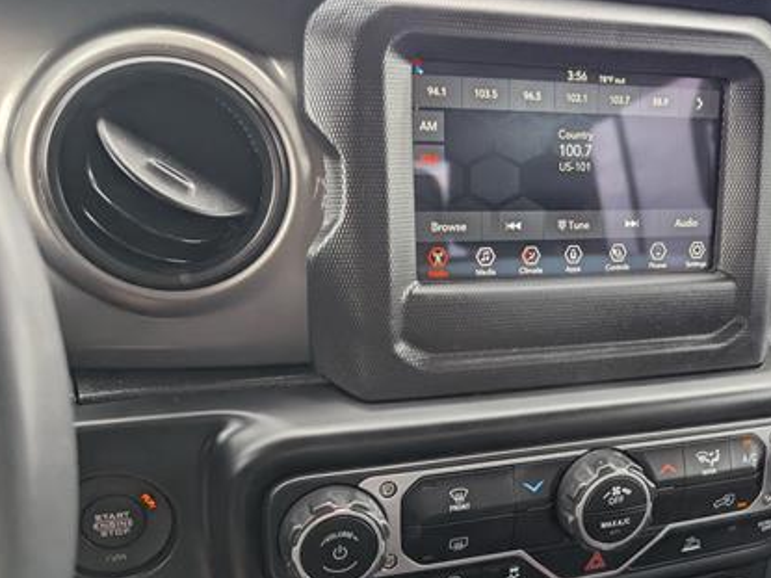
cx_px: 542
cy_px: 375
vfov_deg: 38.3
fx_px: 824
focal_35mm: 37
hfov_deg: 48.9
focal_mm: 6.9
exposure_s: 1/909
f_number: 1.68
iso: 561
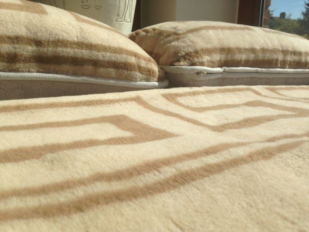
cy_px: 116
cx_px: 154
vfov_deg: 43.0
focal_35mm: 33
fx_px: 295
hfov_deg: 55.3
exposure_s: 1/2088
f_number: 2.4
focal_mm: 4.13
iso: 50
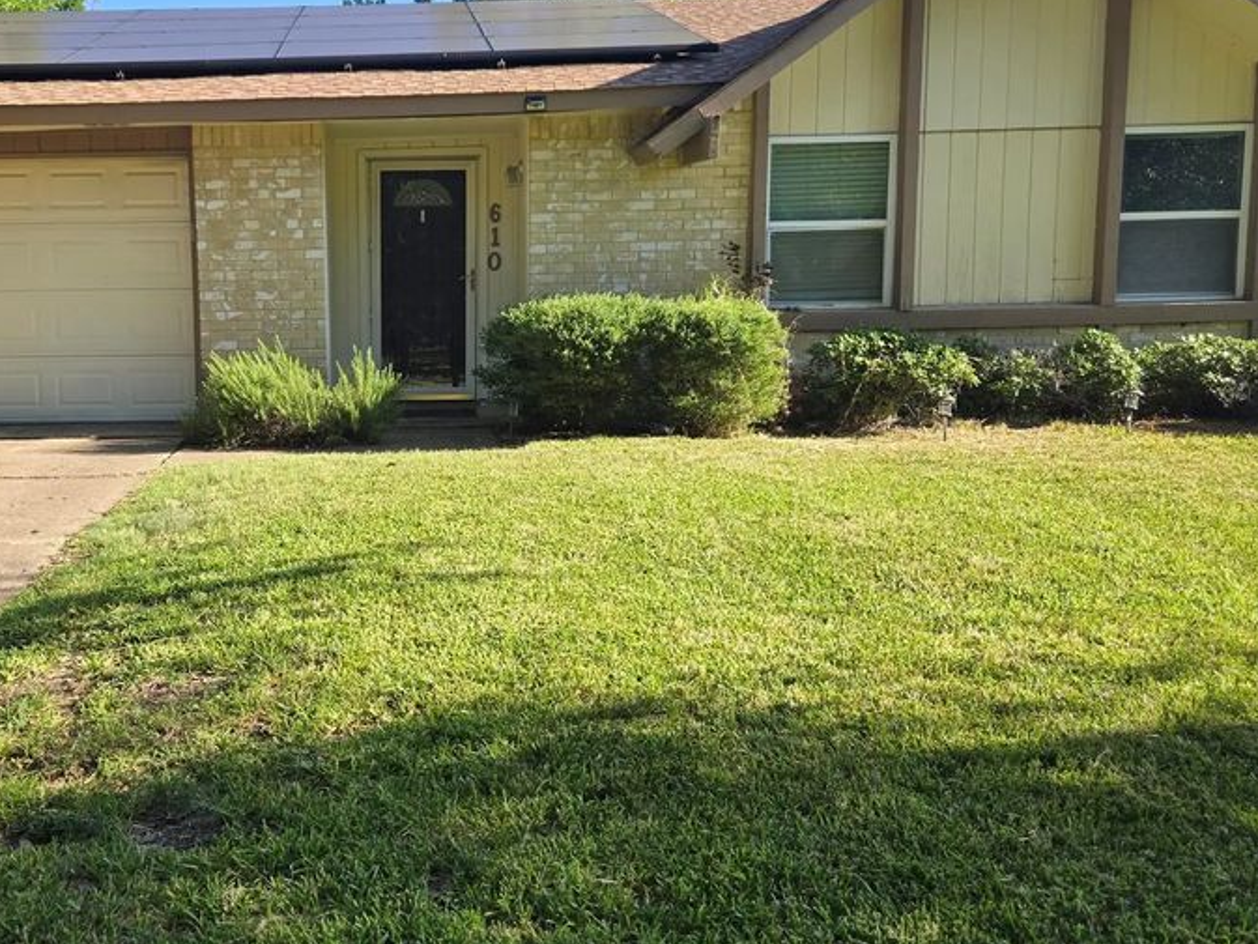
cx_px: 378
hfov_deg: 51.2
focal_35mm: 35
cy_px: 467
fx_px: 1272
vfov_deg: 40.7
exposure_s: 1/765
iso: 25
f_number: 1.8
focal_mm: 5.4
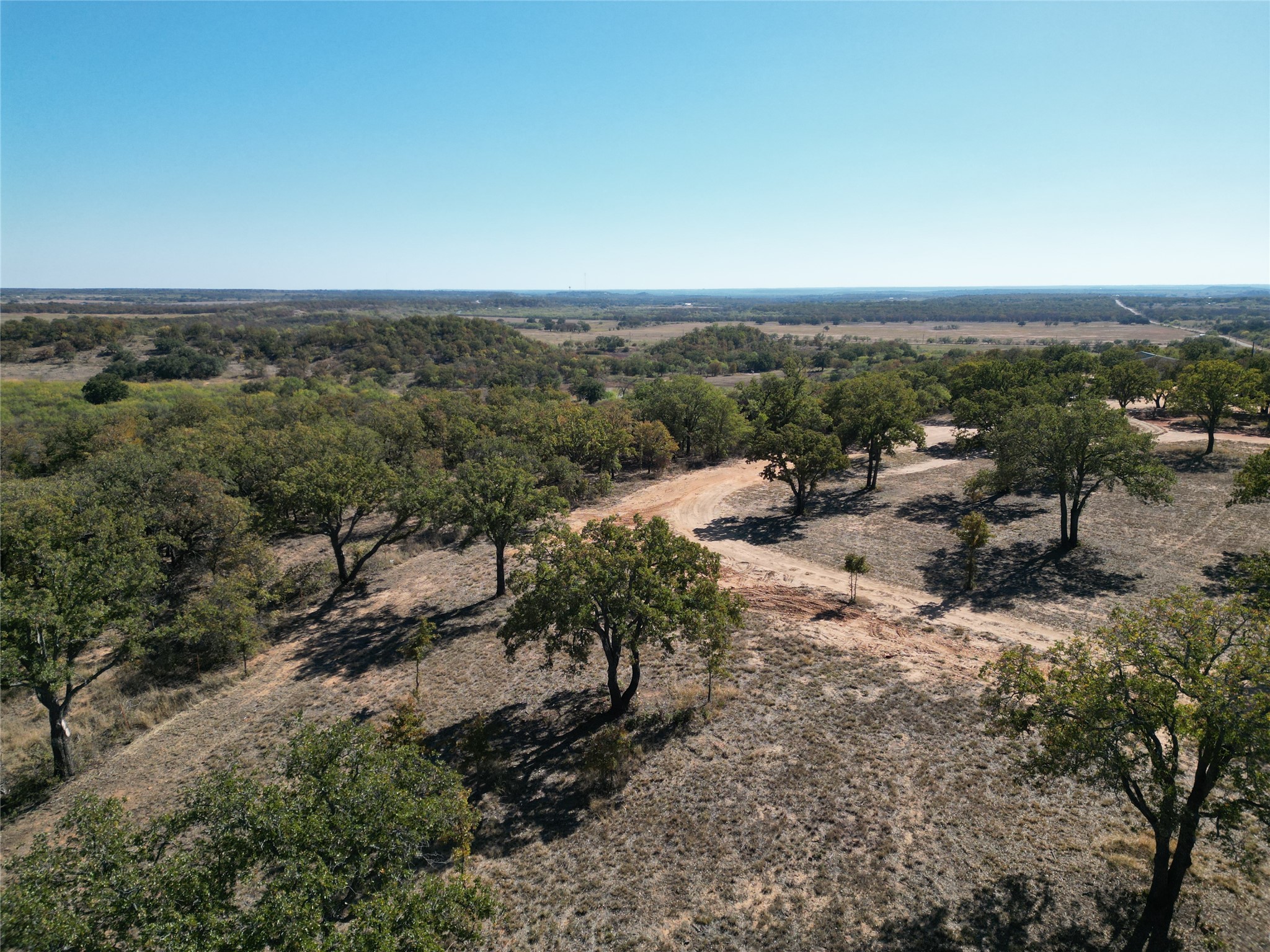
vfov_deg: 56.8
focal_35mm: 24
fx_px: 881
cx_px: 635
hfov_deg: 71.6
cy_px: 476
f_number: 1.7
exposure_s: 1/4000
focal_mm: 6.72
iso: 150
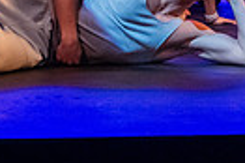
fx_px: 1747
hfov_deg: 8.0
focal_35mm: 257
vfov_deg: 5.3
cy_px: -63
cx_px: 202
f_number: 3.5
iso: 4000
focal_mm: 58
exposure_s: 1/320
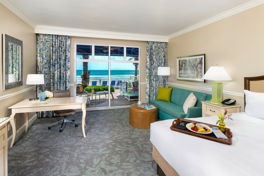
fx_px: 139
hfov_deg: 86.9
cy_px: 88
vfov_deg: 64.6
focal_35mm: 19
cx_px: 132
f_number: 16
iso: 500
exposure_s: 1/160
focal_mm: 19
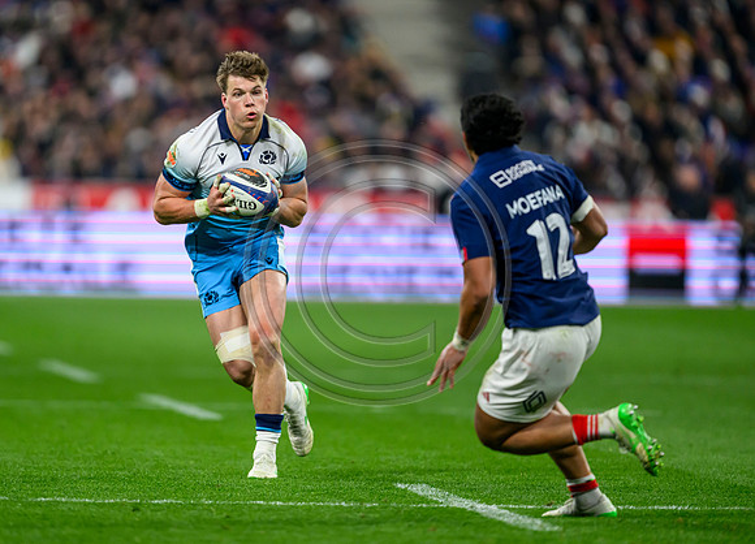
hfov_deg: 4.4
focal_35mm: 461
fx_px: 9913
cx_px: 327
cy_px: 286
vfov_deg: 3.1
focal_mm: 400
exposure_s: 1/3200
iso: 3200
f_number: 2.8
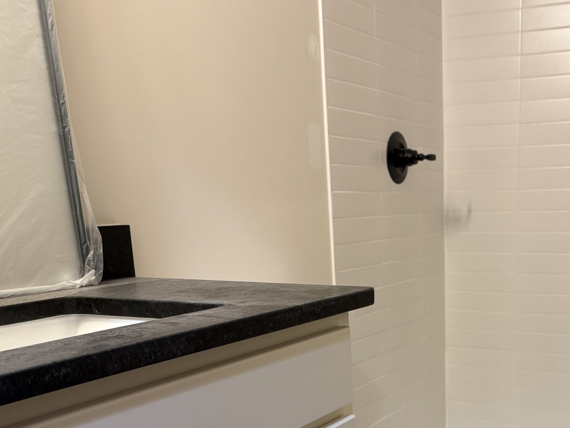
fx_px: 741
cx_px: 428
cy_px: 388
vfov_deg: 30.7
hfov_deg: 40.9
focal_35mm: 45
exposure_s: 1/60
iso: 160
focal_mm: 6.76
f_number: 1.78
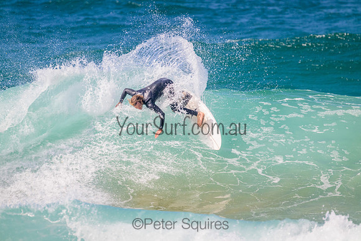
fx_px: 8024
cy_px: 120
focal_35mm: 800
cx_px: 180
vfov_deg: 1.7
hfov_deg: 2.6
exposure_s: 1/2000
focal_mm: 800
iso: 1400
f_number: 11
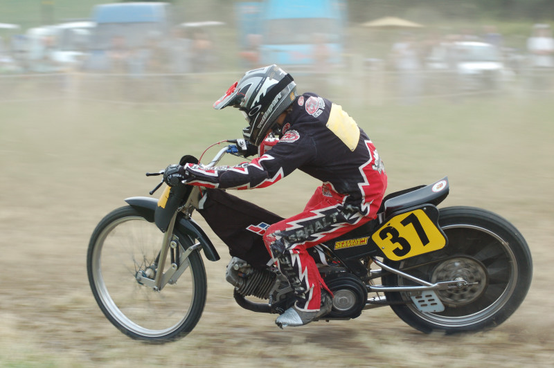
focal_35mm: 135
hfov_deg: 15.2
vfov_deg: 10.1
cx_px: 277
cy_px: 184
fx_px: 2076
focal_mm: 90
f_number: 4.8
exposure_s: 1/250
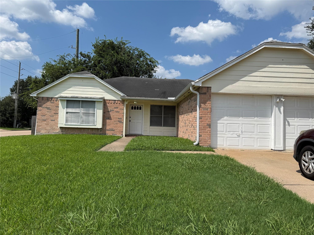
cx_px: 157
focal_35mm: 24
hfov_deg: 71.6
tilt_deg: +2.3
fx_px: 218
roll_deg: -2.6
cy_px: 118
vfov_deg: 56.8
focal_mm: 6.76
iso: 80
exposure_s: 1/7353
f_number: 1.78
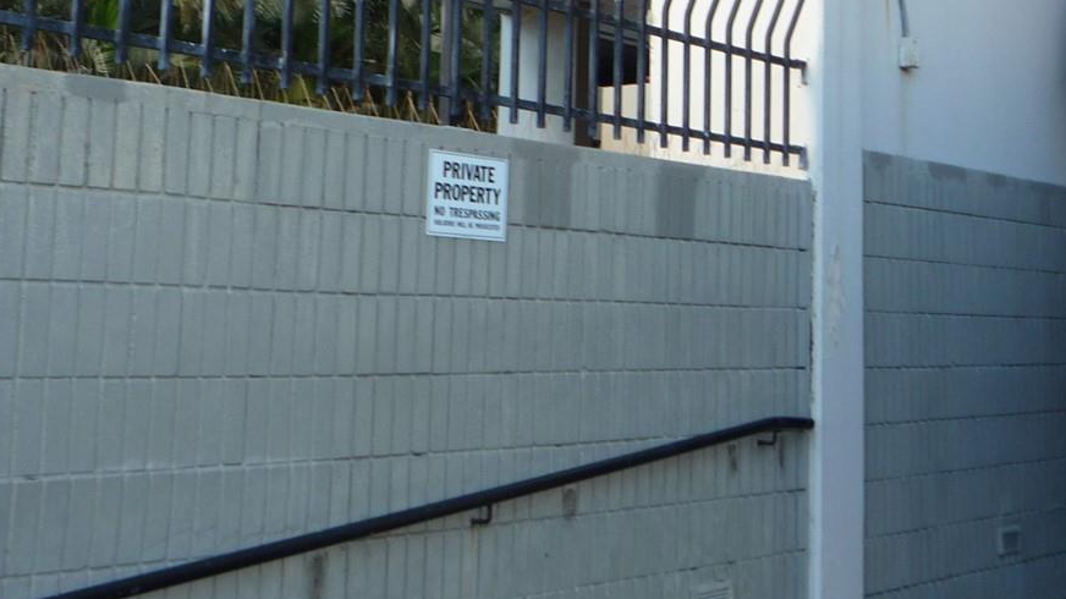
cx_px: 674
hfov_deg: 34.7
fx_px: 1696
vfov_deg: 19.7
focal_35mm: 60
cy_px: 59
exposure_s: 1/100
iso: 100
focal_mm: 5.2
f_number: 3.5
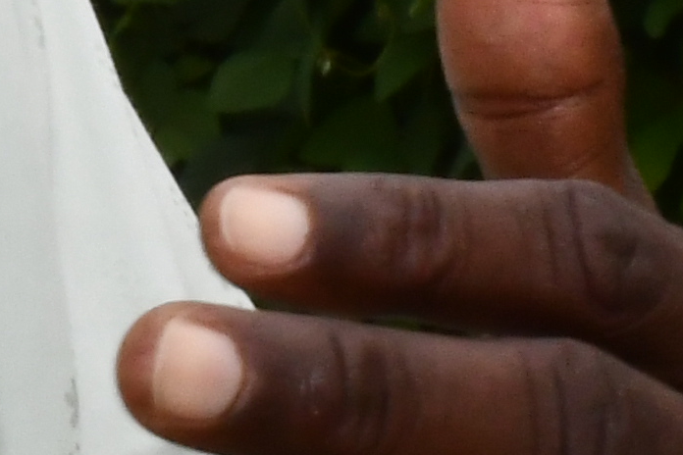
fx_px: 10927
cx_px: -841
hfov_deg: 3.5
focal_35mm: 576
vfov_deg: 2.4
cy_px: -1098
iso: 800
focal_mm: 48
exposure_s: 1/250
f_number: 29
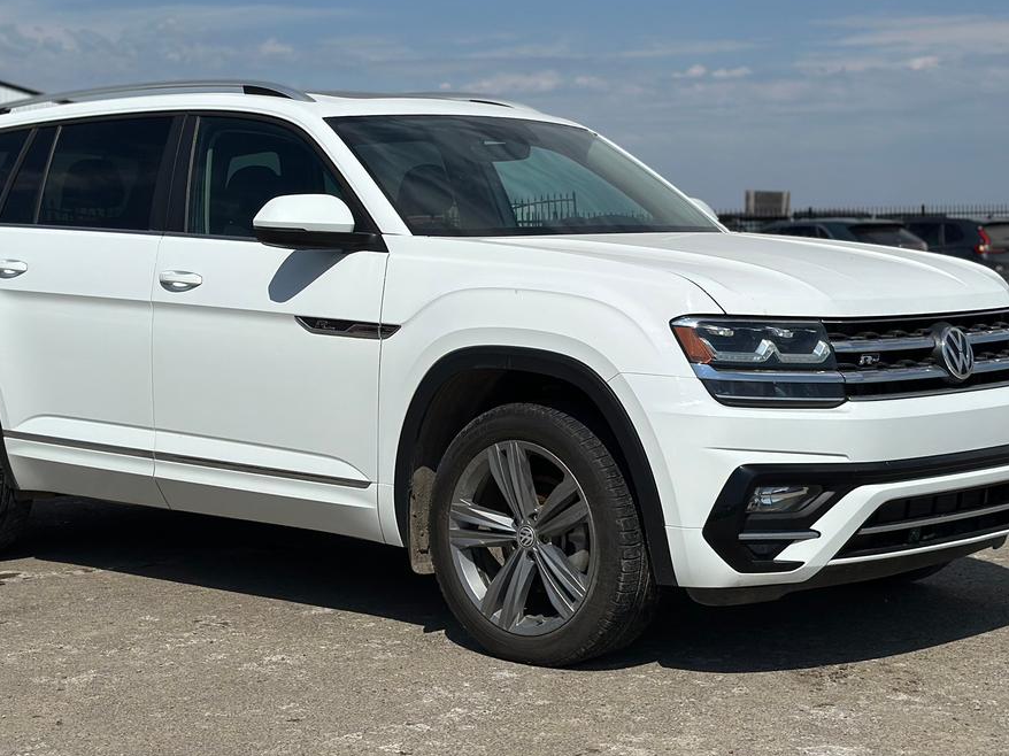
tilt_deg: -1.2
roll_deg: +2.9
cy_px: 309
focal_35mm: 70
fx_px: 2040
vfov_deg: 21.0
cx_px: 441
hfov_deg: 27.8
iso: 100
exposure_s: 1/15873
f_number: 1.78
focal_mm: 6.86
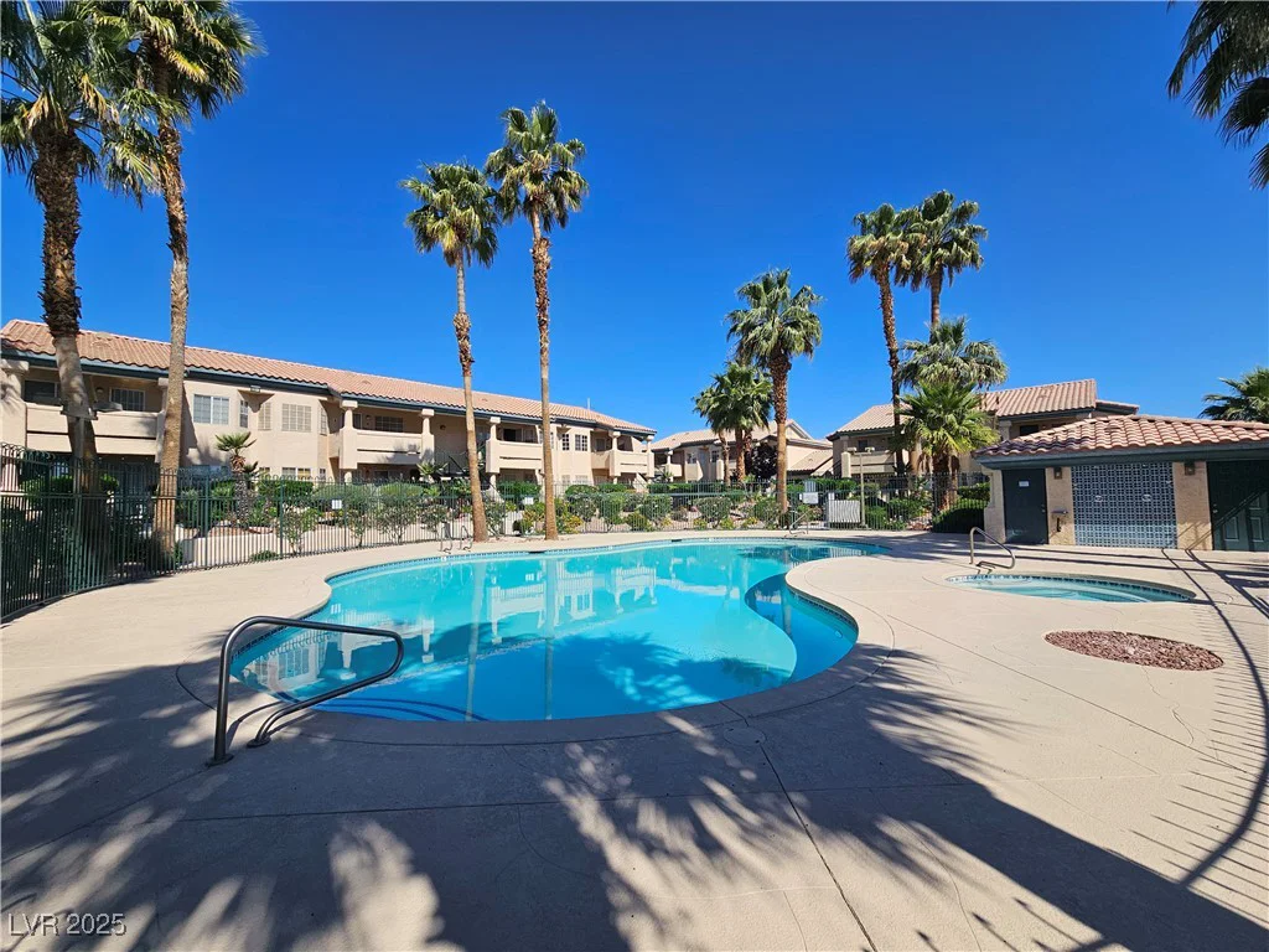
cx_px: 634
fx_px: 477
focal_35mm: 13
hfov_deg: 106.2
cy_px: 476
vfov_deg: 89.9
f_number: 2.2
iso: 50
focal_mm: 2.2
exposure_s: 1/3333
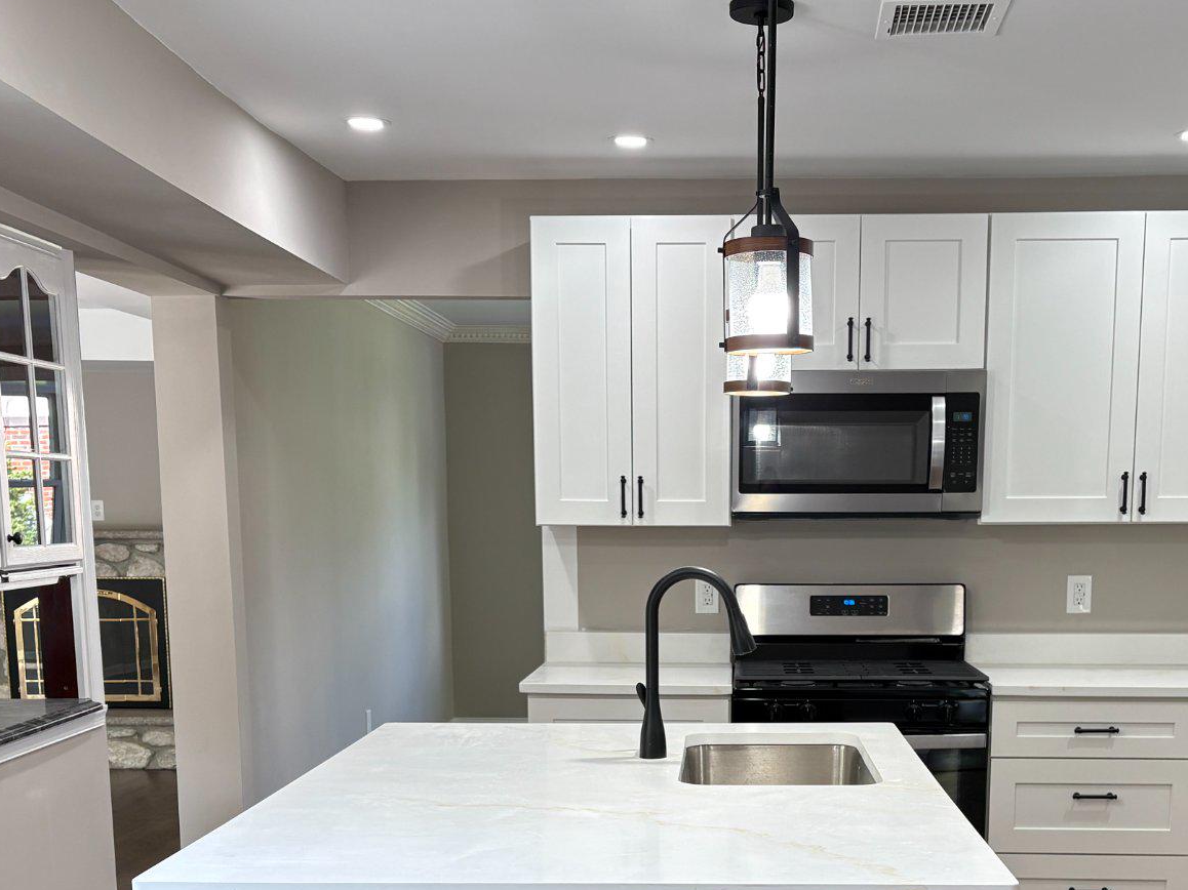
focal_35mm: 46
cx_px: 697
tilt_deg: -9.0
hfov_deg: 41.1
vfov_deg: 30.4
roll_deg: +0.1
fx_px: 1578
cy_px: 771
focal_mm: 5.96
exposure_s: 1/120
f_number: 1.6
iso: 80
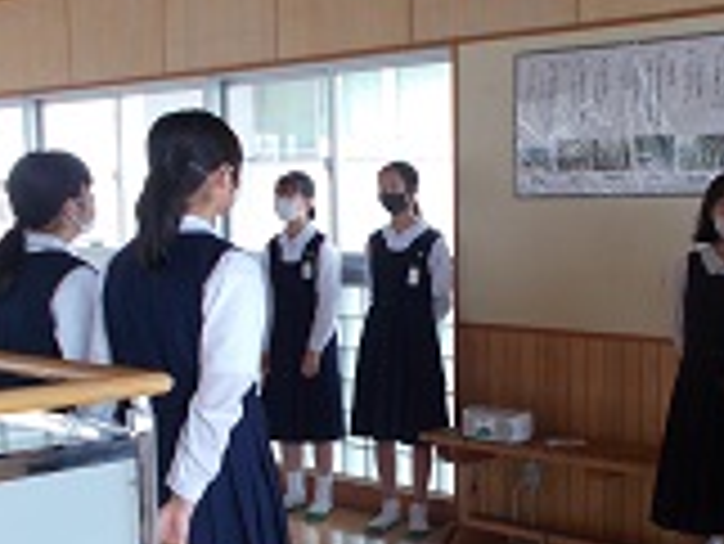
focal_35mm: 65
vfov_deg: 22.5
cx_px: 490
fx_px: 1361
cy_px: 364
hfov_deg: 29.6
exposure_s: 1/25
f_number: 3.4
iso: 125
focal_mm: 5.3
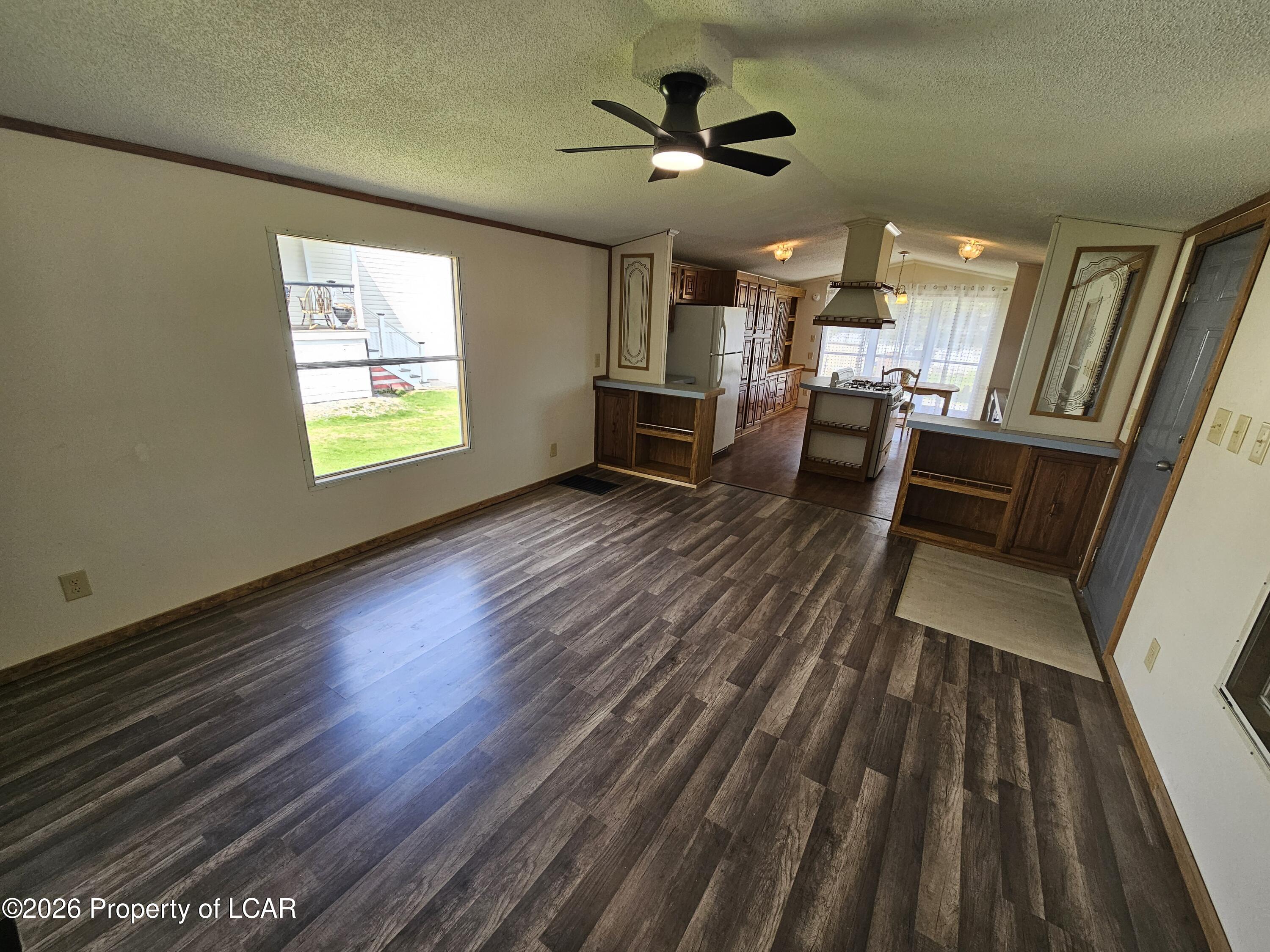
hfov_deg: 106.2
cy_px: 476
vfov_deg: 89.9
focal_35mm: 13
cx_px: 635
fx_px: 477
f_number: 2.2
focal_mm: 2.2
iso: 80
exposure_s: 1/120
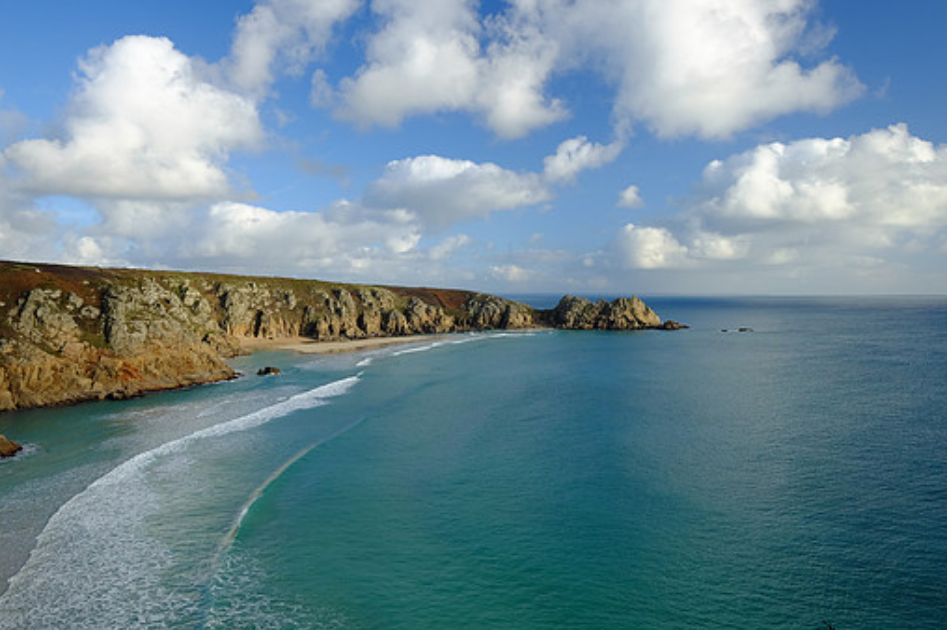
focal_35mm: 24
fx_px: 631
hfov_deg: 73.7
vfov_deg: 53.0
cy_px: 281
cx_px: 444
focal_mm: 14
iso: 200
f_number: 5.6
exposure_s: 1/170
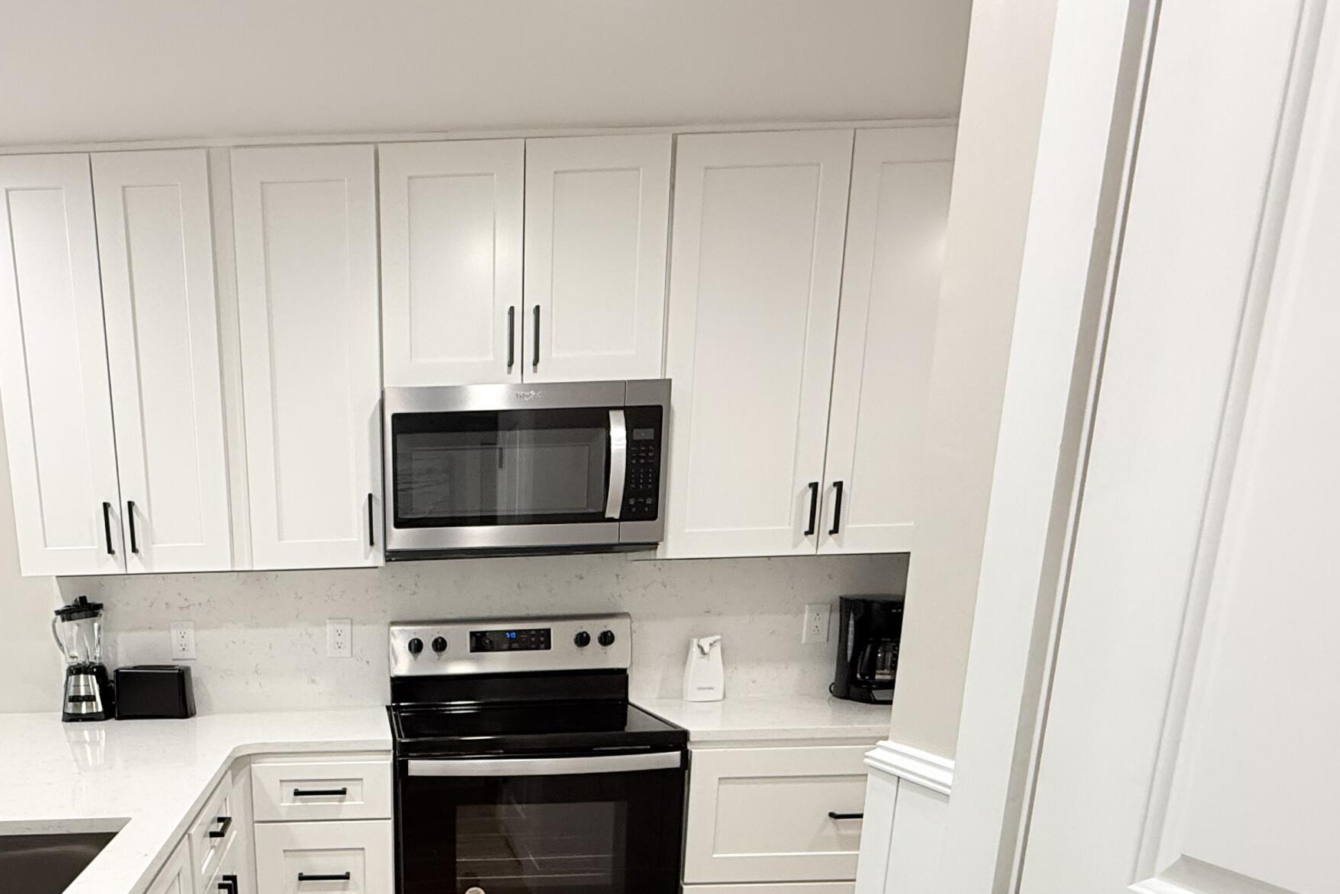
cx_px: 364
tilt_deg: -12.6
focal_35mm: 25
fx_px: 931
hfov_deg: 67.7
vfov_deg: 46.4
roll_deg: +1.1
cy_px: 801
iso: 250
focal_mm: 2.22
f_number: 2.2
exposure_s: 1/120
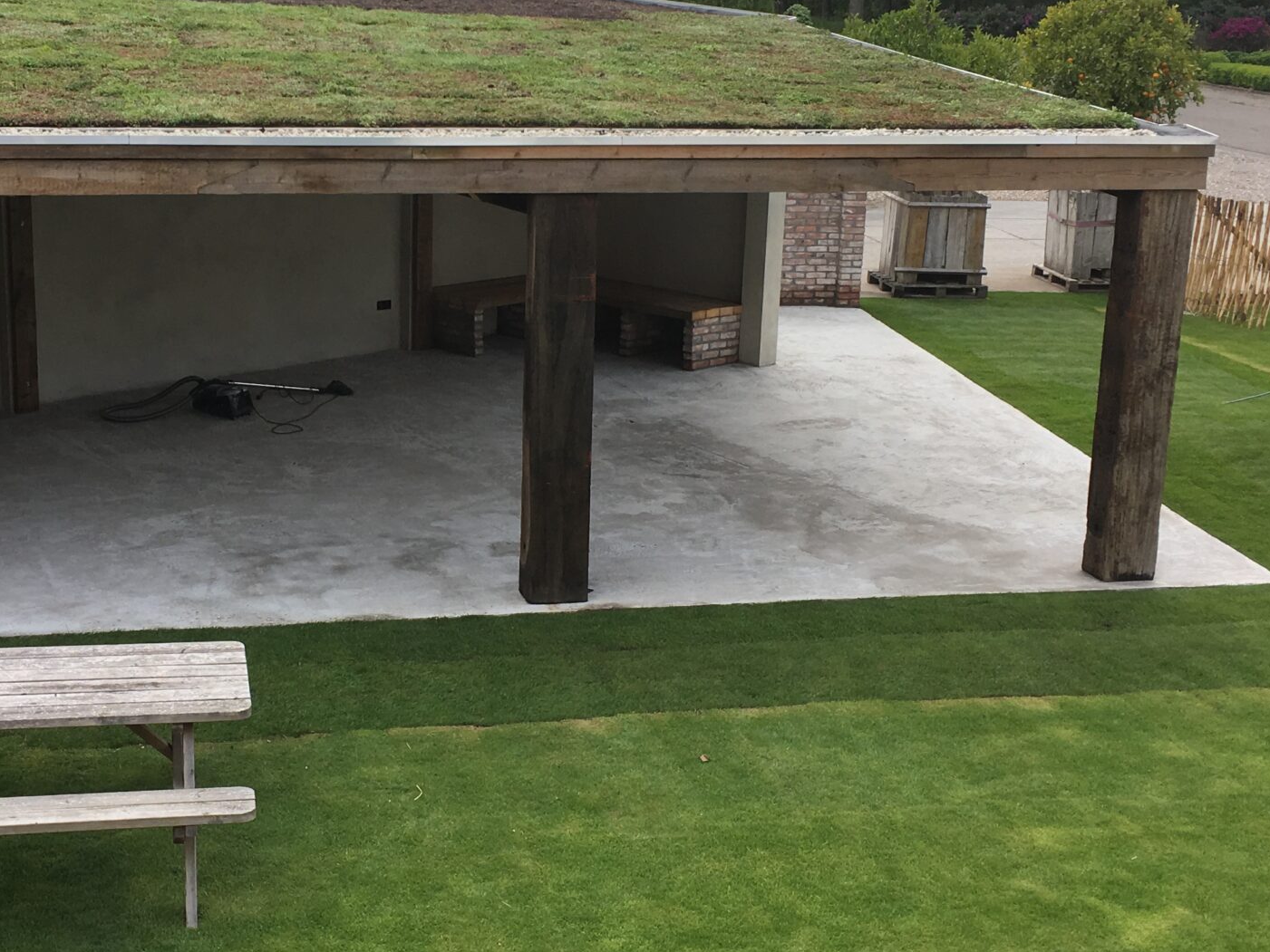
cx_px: 463
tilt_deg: -14.5
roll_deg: -1.1
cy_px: 433
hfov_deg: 35.9
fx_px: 1945
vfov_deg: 27.5
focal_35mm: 53
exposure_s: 1/657
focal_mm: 4.15
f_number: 2.2
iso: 25
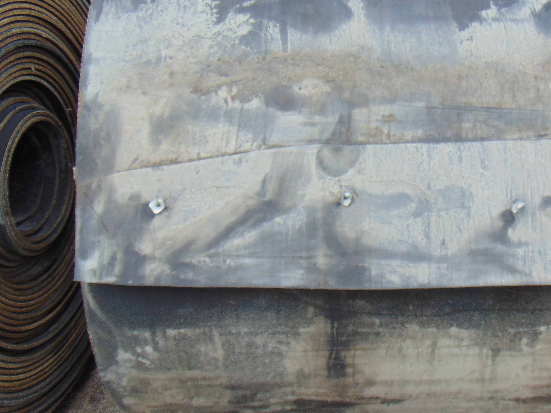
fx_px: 669
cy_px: 181
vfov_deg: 34.3
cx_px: 402
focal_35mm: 42
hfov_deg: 43.6
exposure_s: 1/500
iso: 80
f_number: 3
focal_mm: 4.5
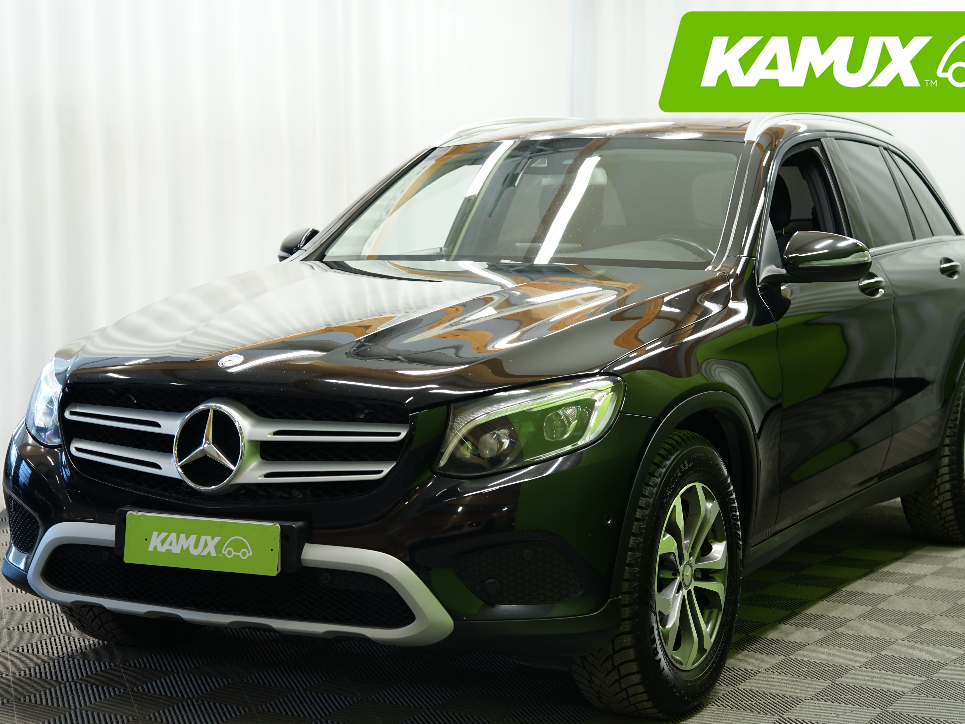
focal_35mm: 69
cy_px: 365
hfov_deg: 28.2
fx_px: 1924
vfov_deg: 21.3
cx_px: 511
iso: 500
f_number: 5
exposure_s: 1/15
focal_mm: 59
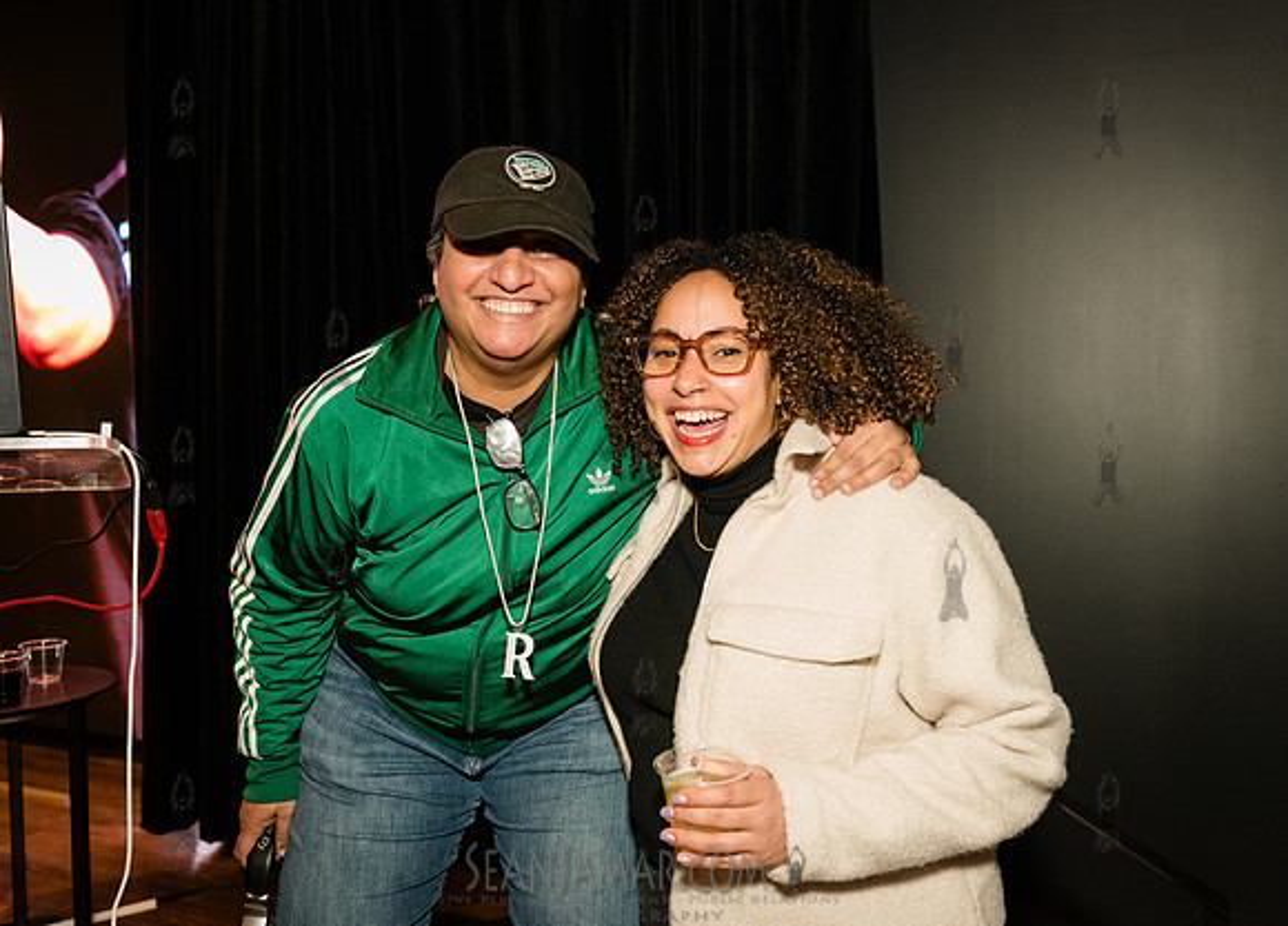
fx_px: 1231
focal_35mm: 34
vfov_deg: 41.2
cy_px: 463
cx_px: 631
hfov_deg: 55.2
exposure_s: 1/160
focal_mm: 31
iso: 4000
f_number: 4
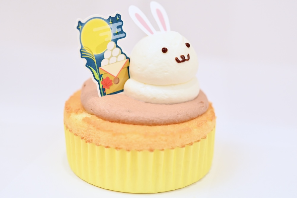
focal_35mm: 60
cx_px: 148
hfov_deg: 33.4
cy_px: 99
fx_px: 495
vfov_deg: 22.6
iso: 6400
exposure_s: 1/400
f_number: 4
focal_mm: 60
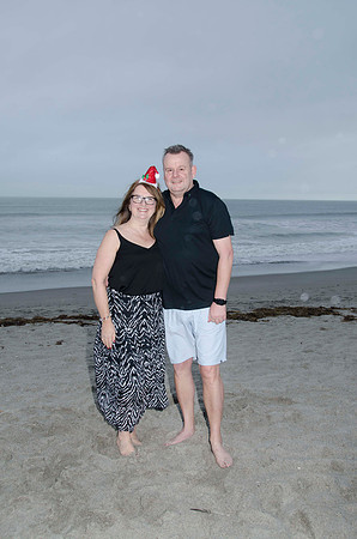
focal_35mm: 36
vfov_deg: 53.2
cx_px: 178
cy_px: 270
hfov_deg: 36.7
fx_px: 538
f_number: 5.6
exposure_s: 1/60
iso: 100
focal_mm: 24
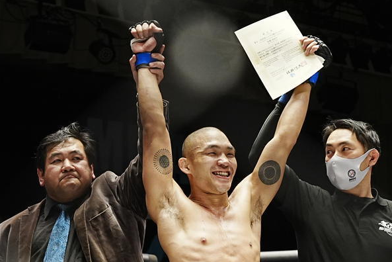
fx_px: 1231
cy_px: 187
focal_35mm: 113
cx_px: 187
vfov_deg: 12.1
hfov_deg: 18.1
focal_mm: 67
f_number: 6.3
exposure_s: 1/500
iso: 4000
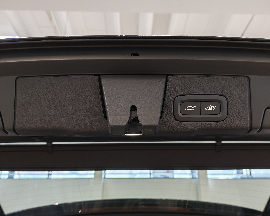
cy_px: 107
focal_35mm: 36
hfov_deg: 50.3
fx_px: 288
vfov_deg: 41.2
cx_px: 138
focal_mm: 6.12
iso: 160
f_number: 1.9
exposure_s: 1/100
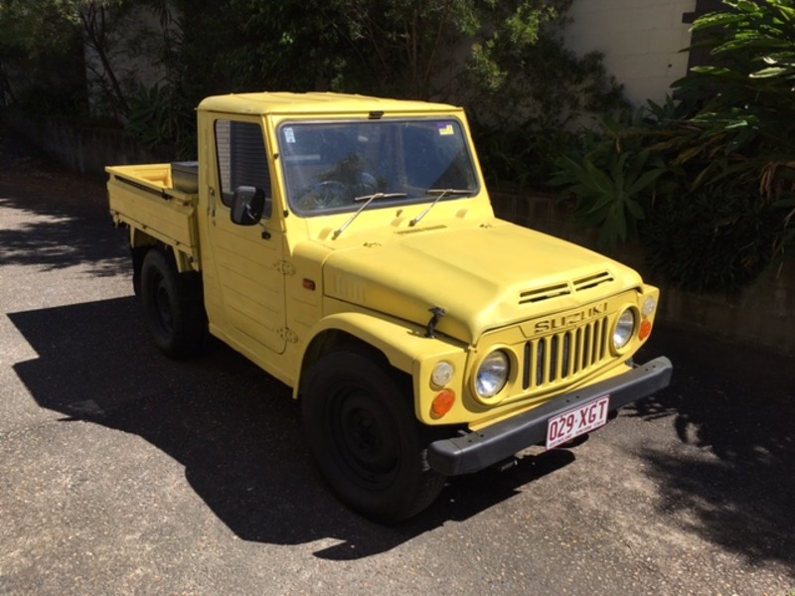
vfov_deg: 48.2
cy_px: 298
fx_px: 666
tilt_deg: -14.4
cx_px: 398
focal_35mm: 29
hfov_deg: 61.7
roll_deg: -2.1
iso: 25
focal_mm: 4.15
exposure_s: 1/1672
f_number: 2.2
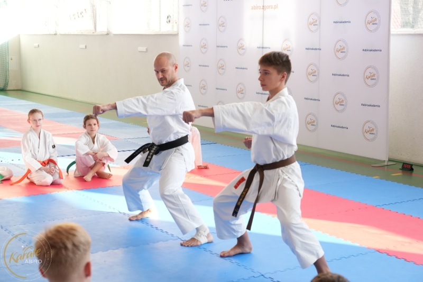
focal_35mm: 60
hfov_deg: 33.4
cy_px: 141
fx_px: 705
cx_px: 212
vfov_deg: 22.6
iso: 3200
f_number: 5
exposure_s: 1/800
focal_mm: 60
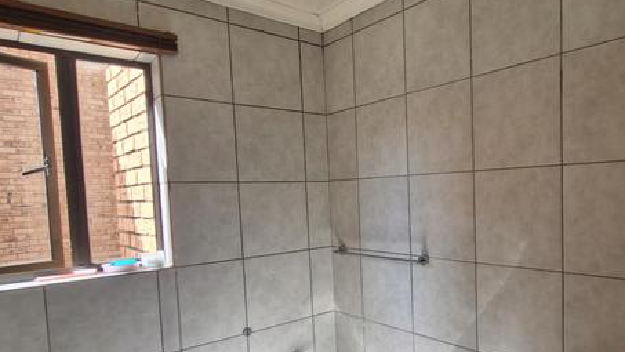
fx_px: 414
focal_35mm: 25
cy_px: 219
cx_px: 396
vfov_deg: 45.6
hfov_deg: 72.6
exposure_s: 1/114
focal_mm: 1.74
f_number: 2.2
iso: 50
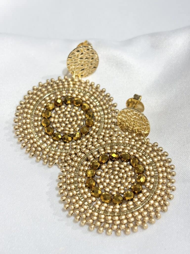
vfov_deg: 36.8
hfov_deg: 28.0
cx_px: 95
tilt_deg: -35.8
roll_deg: +9.8
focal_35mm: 52
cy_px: 127
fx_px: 381
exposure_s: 1/158
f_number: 1.6
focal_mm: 5.96
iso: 25
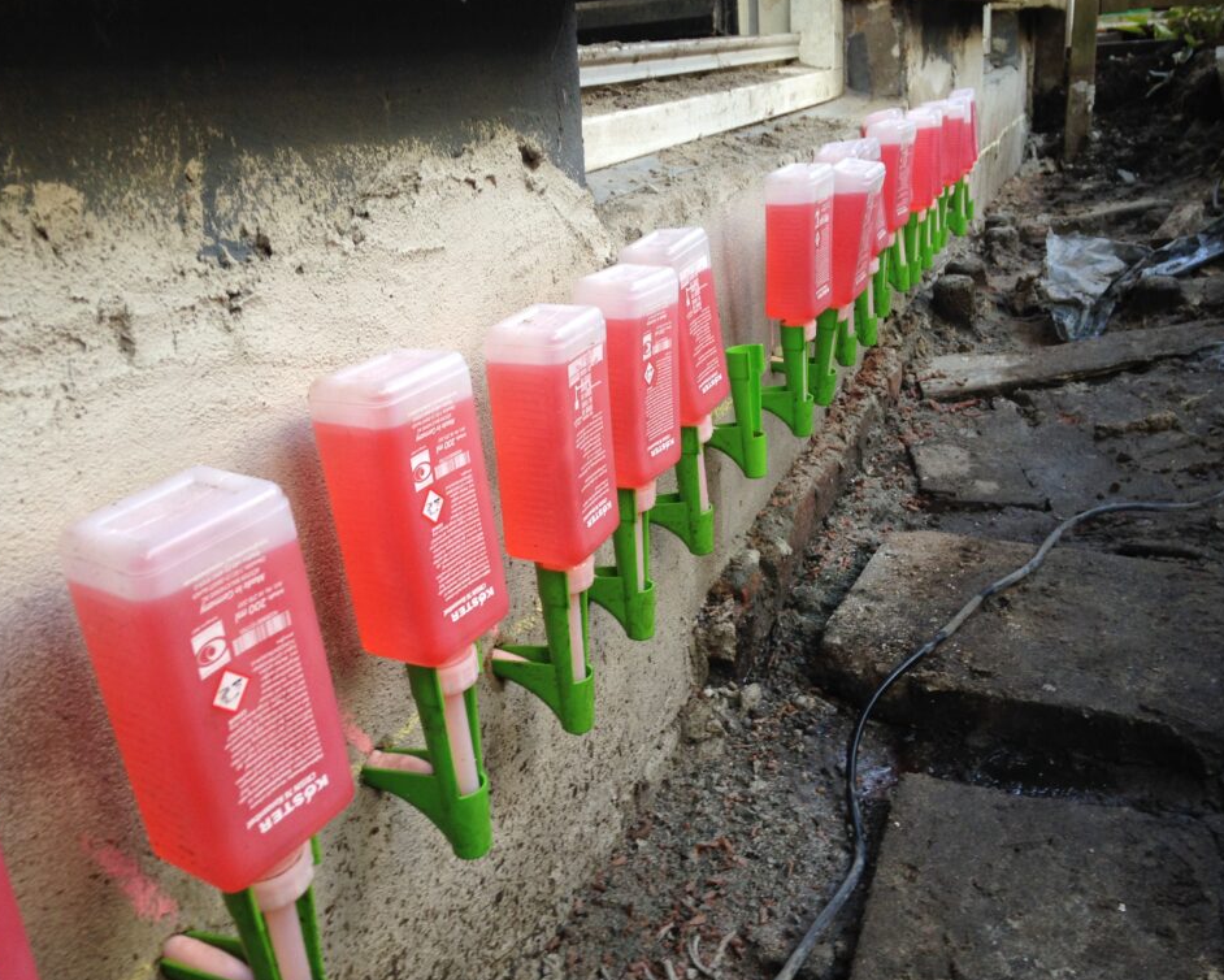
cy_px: 490
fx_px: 1268
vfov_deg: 42.2
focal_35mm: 35
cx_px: 586
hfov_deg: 51.5
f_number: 2.4
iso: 64
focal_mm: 4.12
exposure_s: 1/60
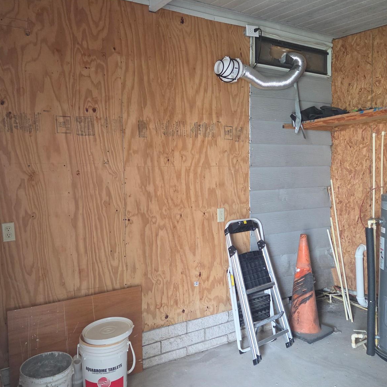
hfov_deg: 57.0
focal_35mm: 28
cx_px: 164
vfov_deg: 57.3
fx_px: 354
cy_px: 196
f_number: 1.8
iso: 1000
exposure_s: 1/120
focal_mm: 5.4
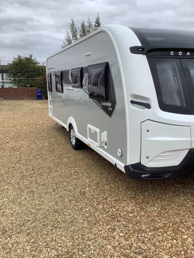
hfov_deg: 45.4
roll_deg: -0.7
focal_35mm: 31
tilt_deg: -13.0
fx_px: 232
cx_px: 97
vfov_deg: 58.4
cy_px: 129
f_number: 2.4
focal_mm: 3.3
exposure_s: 1/426
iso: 25
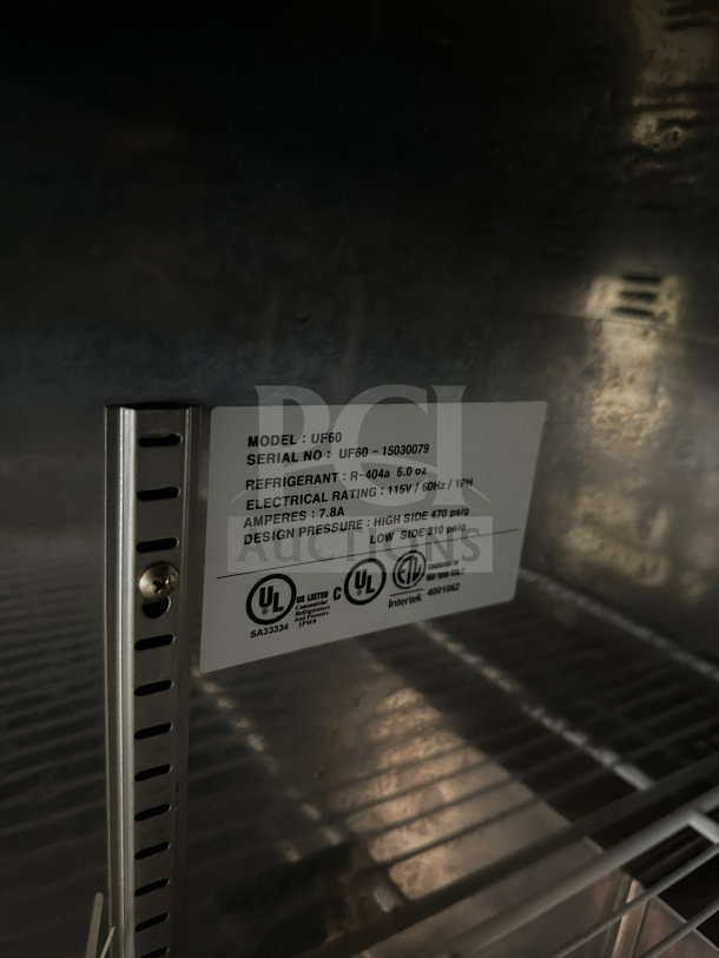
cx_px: 360
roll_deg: -6.0
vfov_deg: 71.6
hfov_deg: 56.8
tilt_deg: -16.5
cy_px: 479
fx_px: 664
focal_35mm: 24
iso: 2000
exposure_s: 1/16
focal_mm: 6.86
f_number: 1.78
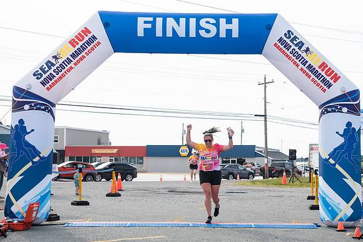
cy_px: 148
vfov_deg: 22.6
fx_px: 606
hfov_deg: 33.3
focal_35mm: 60
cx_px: 213
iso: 800
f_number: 4
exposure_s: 1/2500
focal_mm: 48
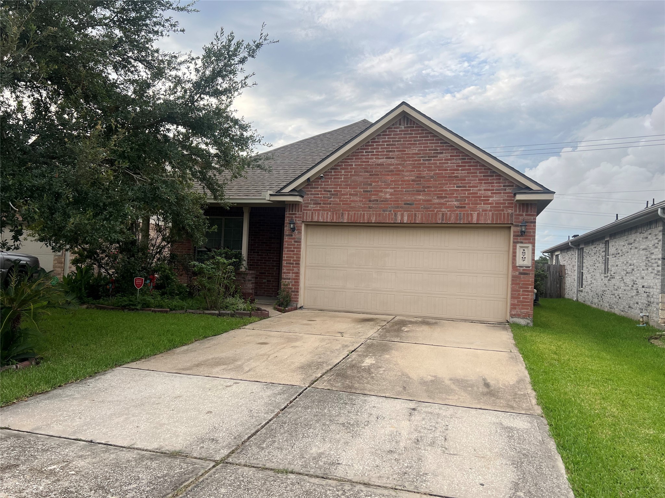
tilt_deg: +2.7
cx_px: 332
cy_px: 249
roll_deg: -2.2
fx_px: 499
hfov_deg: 67.3
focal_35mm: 26
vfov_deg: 53.1
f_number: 1.5
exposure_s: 1/840
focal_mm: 5.7
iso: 50
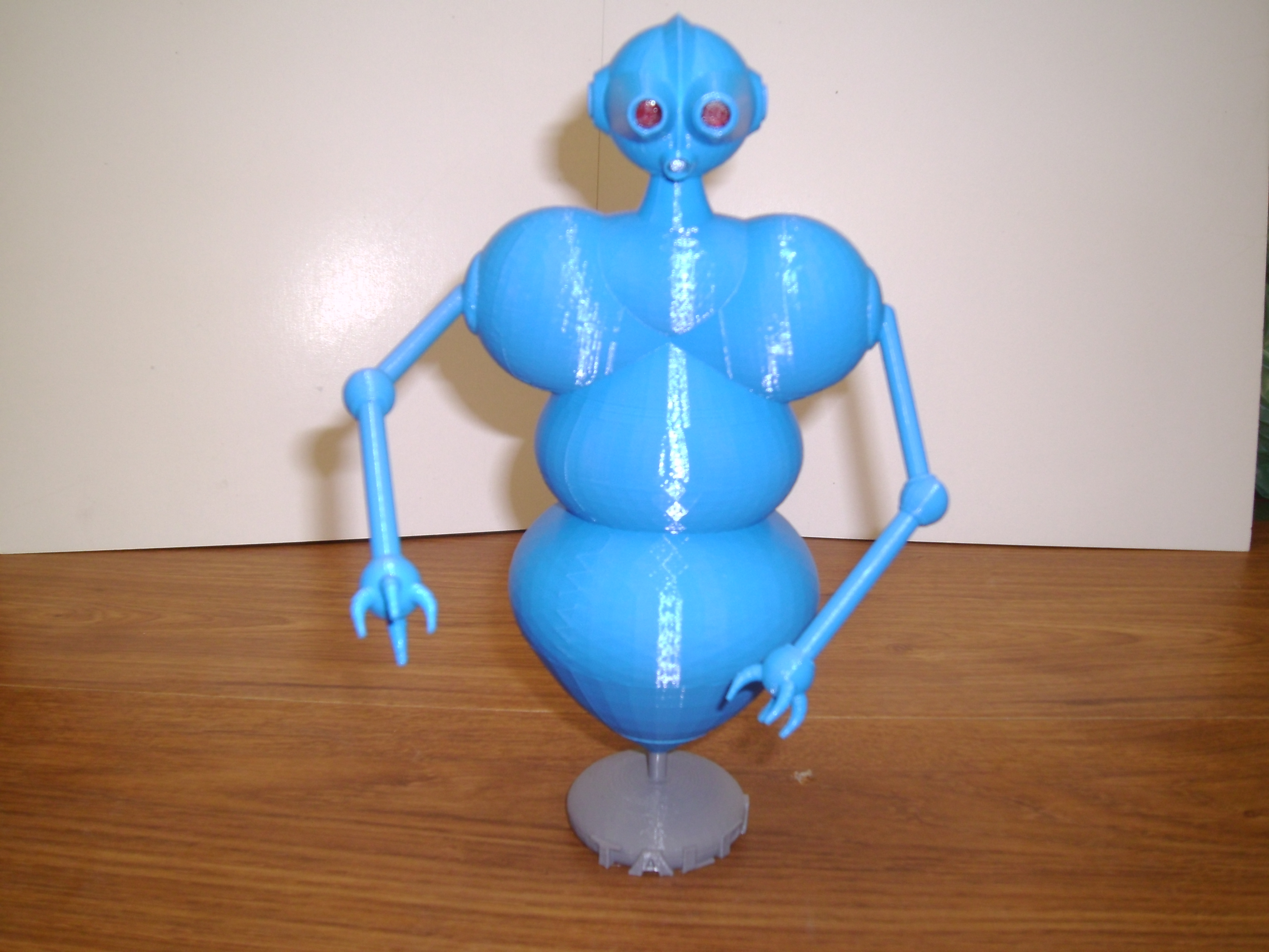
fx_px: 1320
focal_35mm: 36
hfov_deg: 51.4
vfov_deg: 39.7
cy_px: 476
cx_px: 634
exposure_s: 1/30
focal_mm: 6.3
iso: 100
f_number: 3.9
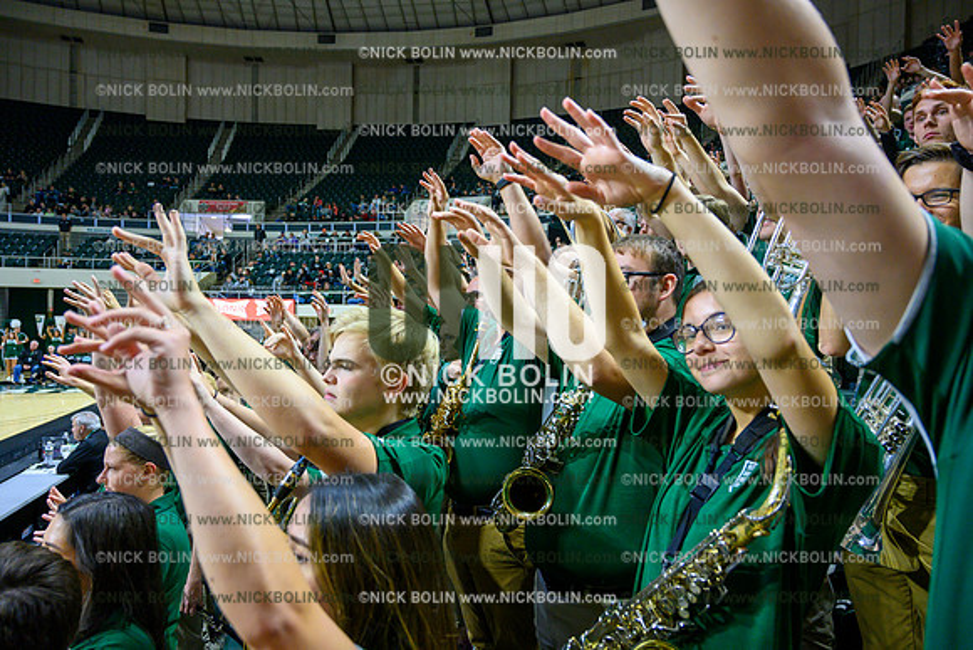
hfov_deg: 73.7
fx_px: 649
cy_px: 325
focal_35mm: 24
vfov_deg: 53.2
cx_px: 486
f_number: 4.5
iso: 3200
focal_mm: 24
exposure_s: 1/200
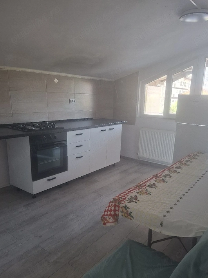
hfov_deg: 53.0
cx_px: 112
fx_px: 208
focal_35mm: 26
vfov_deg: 67.0
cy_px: 157
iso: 250
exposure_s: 1/100
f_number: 1.8
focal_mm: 5.54
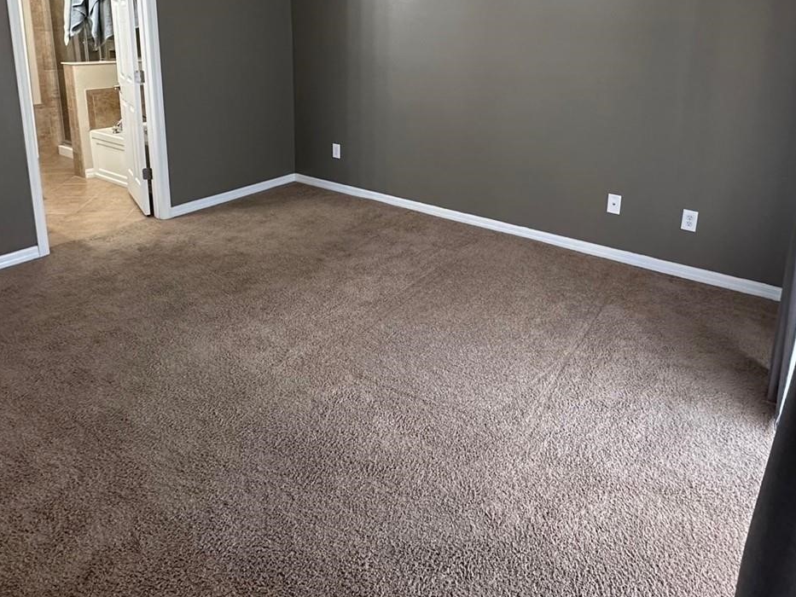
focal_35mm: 24
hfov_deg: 71.5
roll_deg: -1.3
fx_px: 552
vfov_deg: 53.6
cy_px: 134
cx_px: 420
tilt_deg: -12.1
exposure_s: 1/60
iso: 320
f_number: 2.2
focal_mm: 2.22
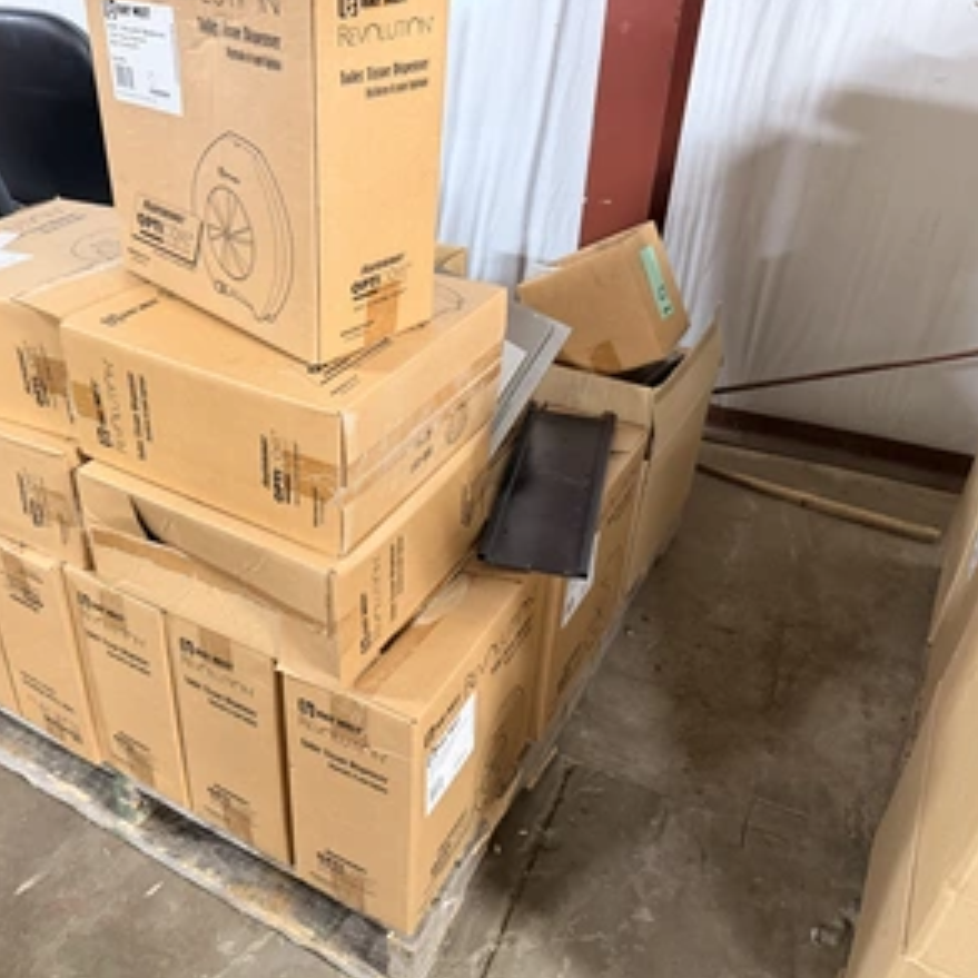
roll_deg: +2.0
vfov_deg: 55.6
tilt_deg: -32.5
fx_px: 927
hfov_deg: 54.8
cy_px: 494
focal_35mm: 29
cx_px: 354
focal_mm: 6.76
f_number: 1.78
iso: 640
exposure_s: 1/40
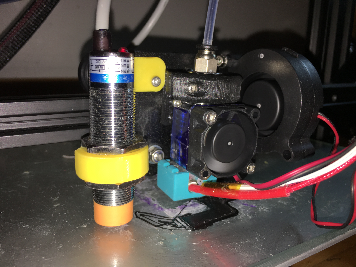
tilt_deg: -14.4
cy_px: 134
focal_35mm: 29
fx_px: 298
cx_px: 178
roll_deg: -1.0
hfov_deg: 61.7
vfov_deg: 48.2
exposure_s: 1/78
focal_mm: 4.15
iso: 25
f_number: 2.2
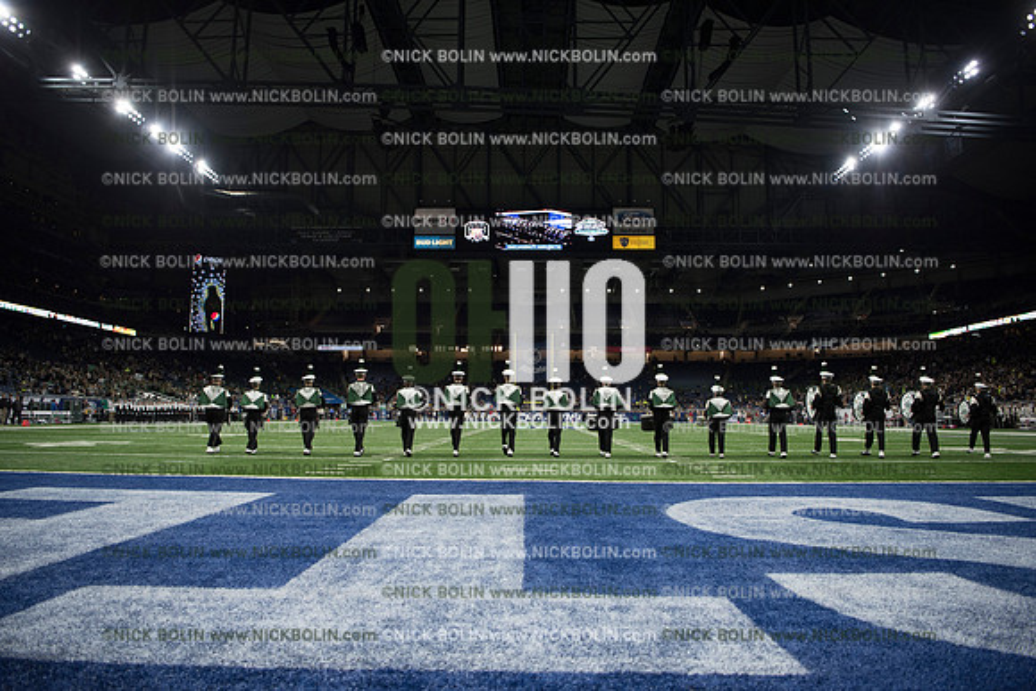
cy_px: 346
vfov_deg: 53.2
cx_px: 518
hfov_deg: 73.7
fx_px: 691
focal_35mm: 24
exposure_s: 1/1250
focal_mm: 24
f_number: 2.8
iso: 1250
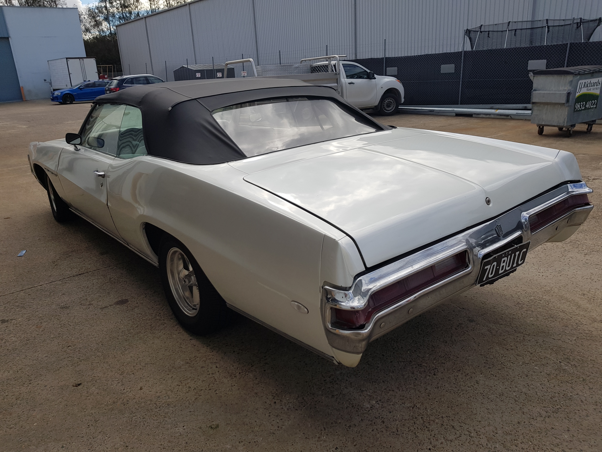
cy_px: 226
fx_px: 452
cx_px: 301
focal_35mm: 26
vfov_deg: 53.1
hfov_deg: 67.3
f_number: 1.7
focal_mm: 4.2
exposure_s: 1/1916
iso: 40
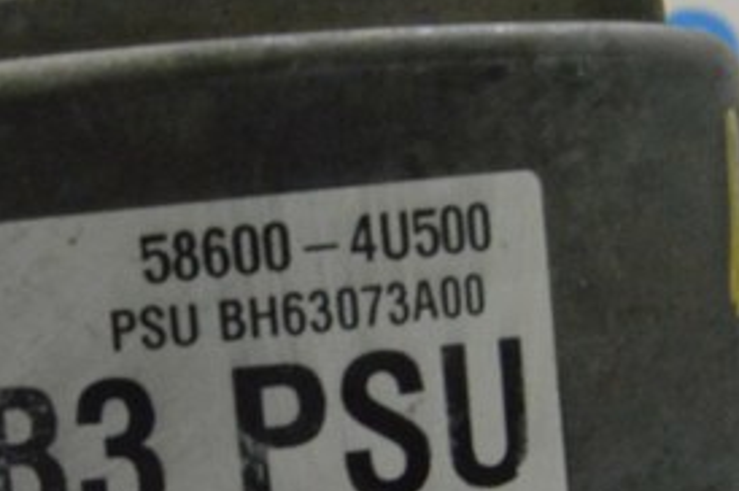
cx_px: 232
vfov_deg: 13.0
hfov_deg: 19.4
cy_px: 390
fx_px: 2153
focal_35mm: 105
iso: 6400
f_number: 20
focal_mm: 30
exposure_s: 1/20
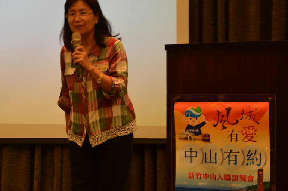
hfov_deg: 18.2
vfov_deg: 12.2
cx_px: 86
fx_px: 894
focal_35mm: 112
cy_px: 85
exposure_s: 1/50
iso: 800
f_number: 4.8
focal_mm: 48
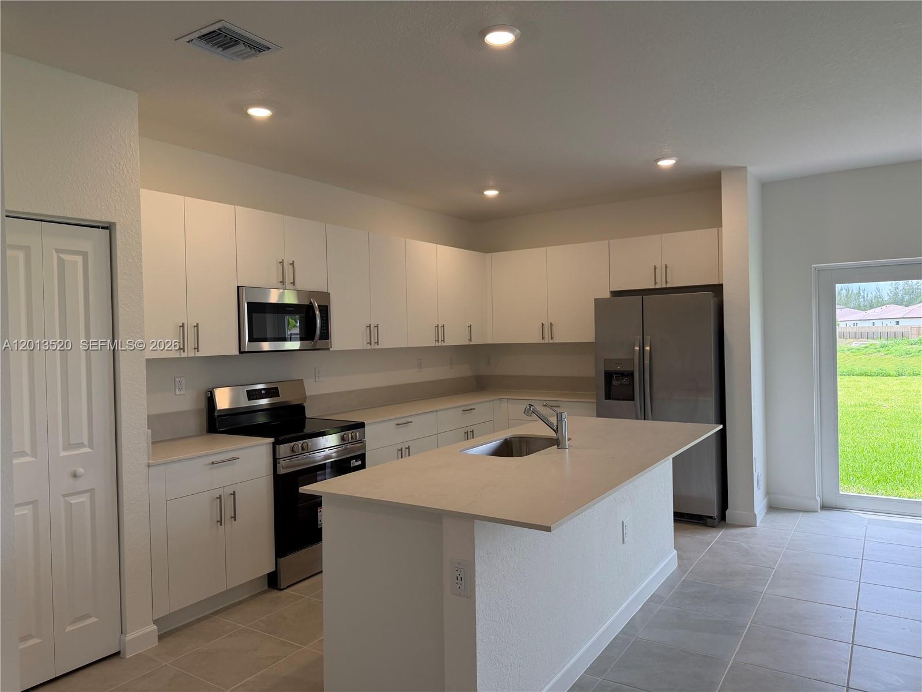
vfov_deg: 56.8
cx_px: 461
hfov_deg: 71.6
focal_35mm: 24
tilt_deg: -1.0
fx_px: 639
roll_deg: +1.6
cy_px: 346
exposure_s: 1/202
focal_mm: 6.76
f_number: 1.78
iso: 125
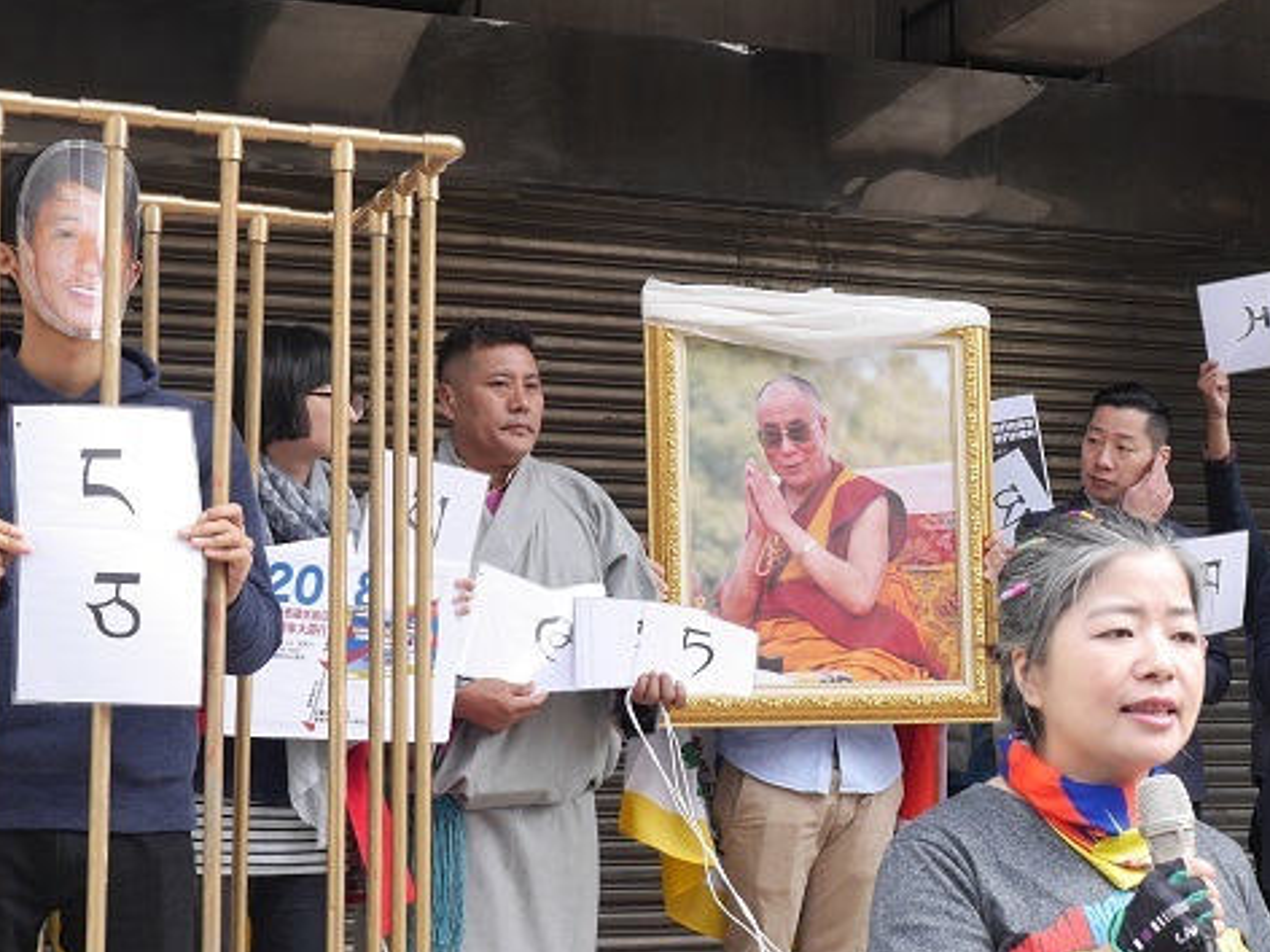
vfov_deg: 20.4
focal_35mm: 72
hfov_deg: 26.6
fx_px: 2642
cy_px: 612
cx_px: 985
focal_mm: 20
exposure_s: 1/250
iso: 200
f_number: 4.5
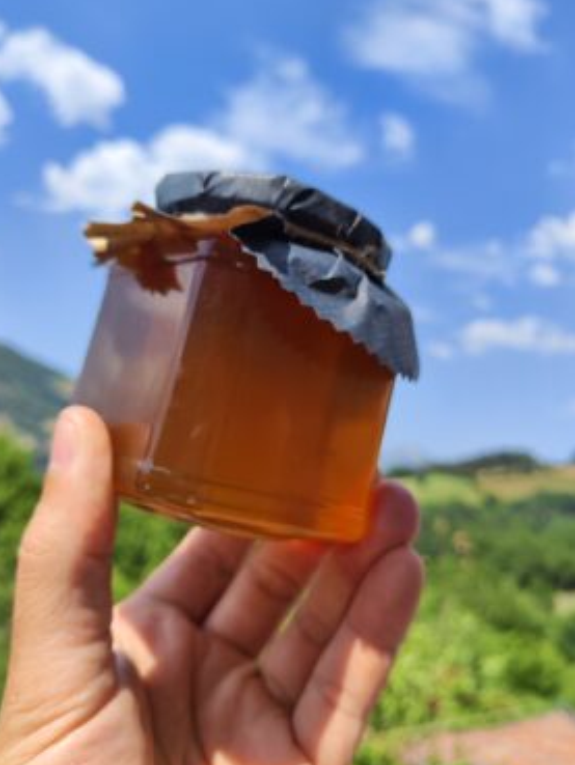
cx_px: 266
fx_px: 576
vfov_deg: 67.3
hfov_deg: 53.0
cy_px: 373
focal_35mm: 26
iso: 50
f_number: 1.88
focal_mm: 5.59
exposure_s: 1/2419
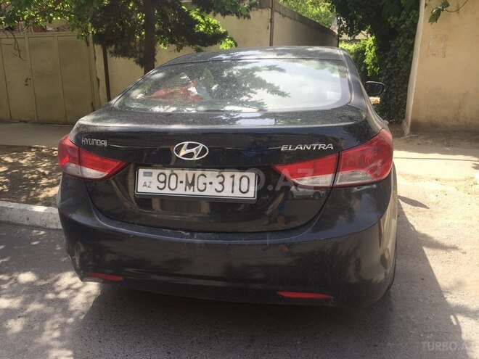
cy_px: 180
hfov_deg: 61.7
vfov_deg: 48.2
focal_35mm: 29
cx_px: 240
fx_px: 401
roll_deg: -1.6
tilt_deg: -16.2
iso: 32
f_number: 2.2
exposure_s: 1/408
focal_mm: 4.15
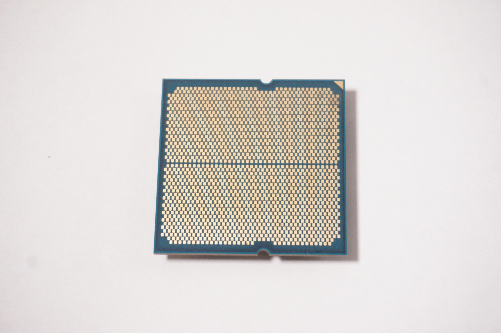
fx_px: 1022
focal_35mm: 74
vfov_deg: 18.5
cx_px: 250
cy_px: 166
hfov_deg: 27.5
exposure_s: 1/250
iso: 1600
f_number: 5.6
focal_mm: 49
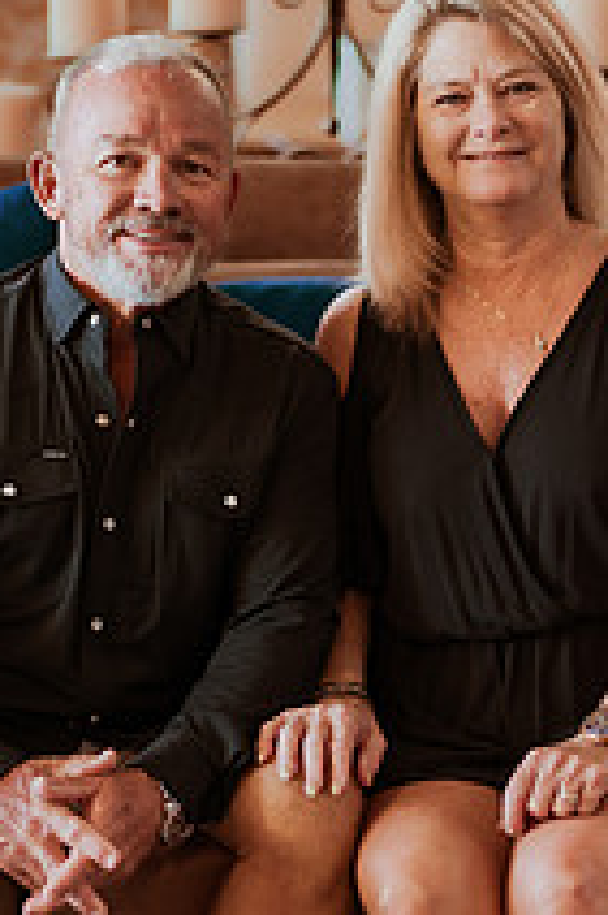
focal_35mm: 123
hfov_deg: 11.1
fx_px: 3121
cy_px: 613
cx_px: 323
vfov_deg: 16.6
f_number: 1.4
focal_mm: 58
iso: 250
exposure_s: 1/100
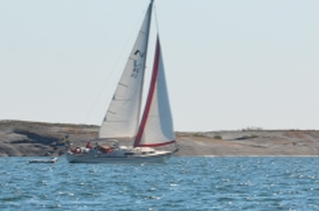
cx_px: 129
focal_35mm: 459
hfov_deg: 4.5
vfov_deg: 3.0
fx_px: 4063
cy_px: 77
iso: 100
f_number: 9
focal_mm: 105
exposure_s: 1/320
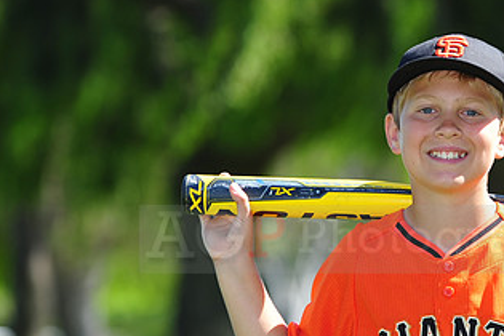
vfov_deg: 4.5
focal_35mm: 304
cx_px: 408
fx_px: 4256
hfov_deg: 6.8
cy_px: 226
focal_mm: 165
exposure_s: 1/640
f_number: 4.5
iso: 200
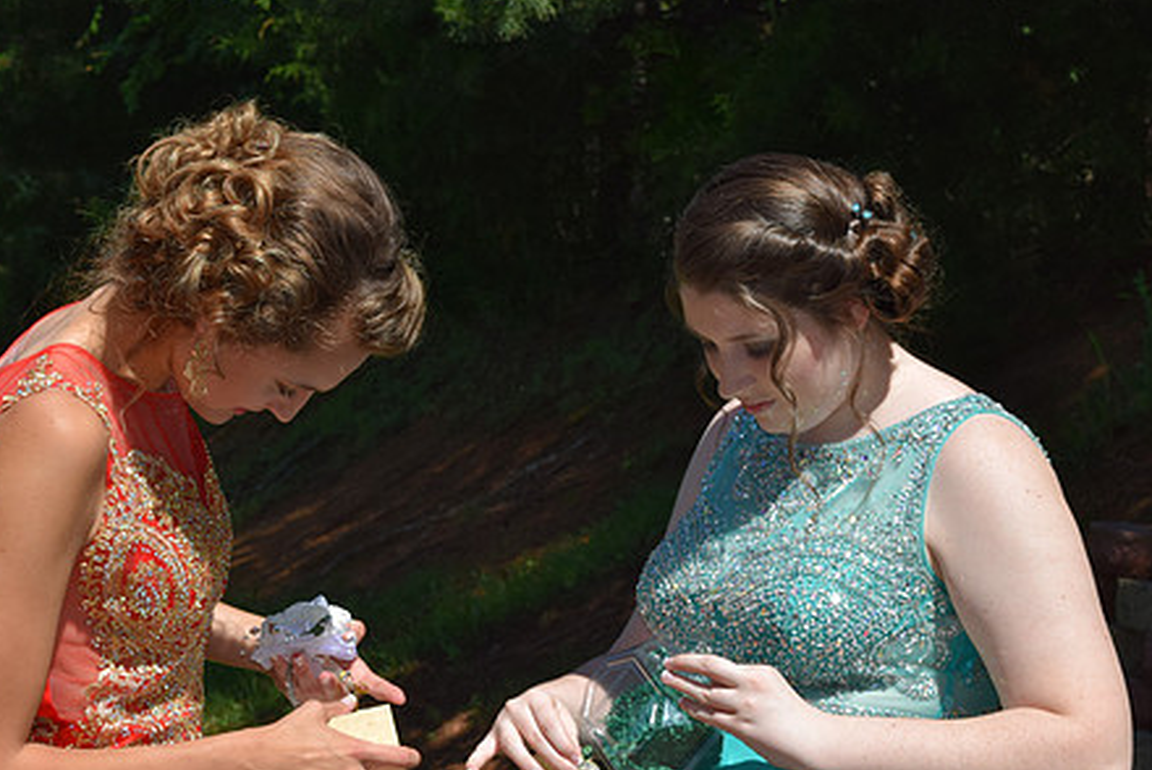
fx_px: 3479
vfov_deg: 12.6
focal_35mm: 109
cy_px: 431
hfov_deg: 18.8
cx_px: 448
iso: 100
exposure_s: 1/200
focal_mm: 55
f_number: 10
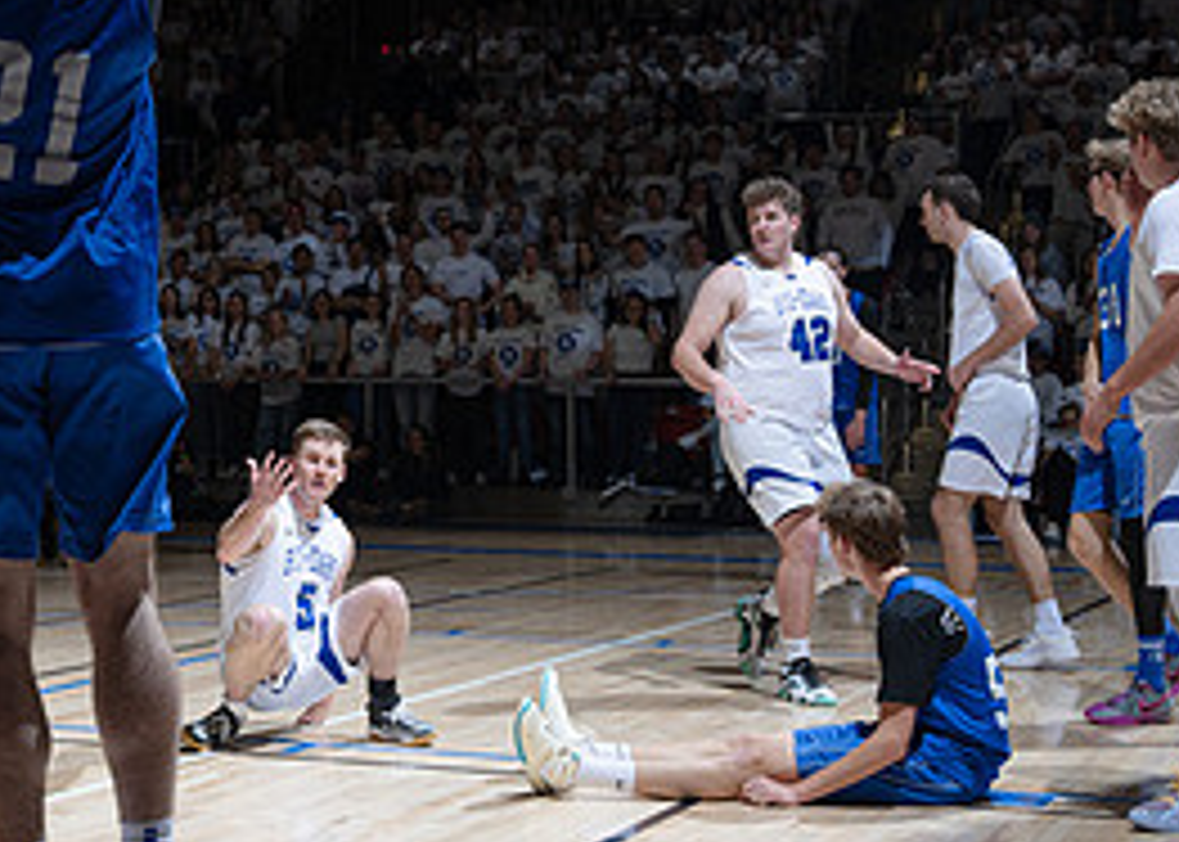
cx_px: 222
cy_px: 203
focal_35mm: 80
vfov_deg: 17.7
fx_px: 2678
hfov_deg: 24.4
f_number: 6.3
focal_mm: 34.5
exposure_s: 1/60
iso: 100
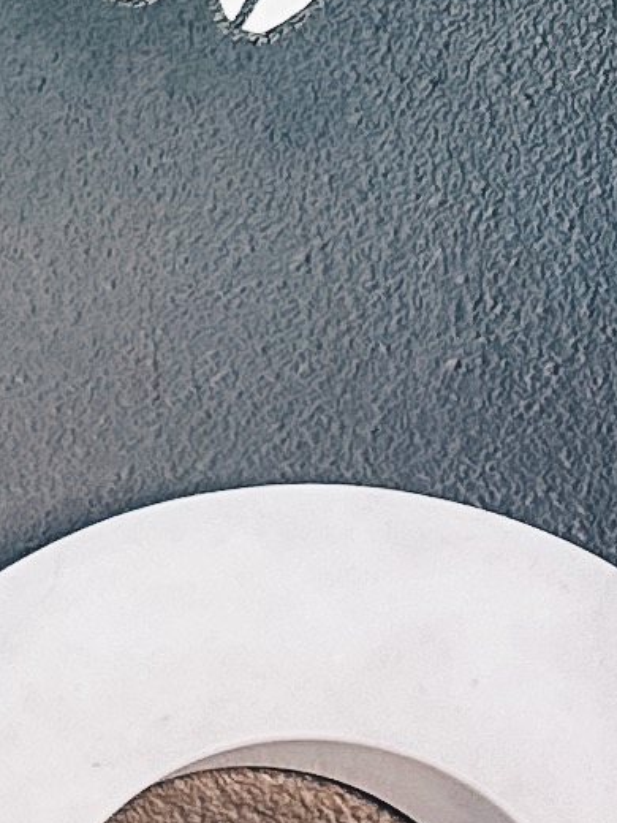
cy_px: 755
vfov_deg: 10.6
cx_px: -1772
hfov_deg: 6.5
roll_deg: -1.6
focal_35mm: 186
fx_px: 4420
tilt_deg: +4.1
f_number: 1.78
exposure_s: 1/109
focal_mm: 6.86
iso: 250
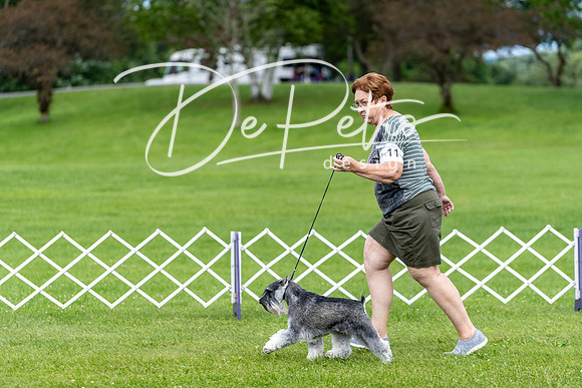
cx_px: 291
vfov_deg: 9.0
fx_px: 2474
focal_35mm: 153
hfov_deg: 13.4
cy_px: 194
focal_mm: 153
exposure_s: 1/640
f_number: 4
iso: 160
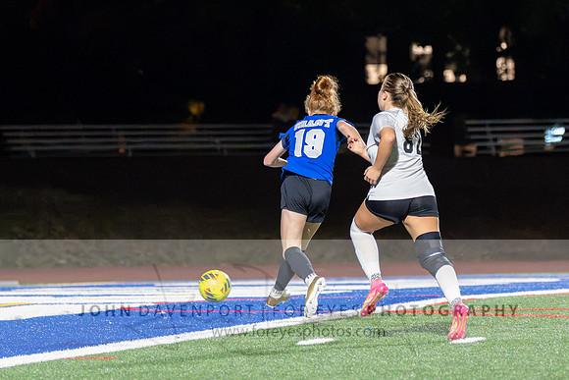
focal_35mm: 286
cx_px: 288
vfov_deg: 4.8
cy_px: 165
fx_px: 4518
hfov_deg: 7.2
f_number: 2.8
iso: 25600
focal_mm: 125
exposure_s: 1/1000
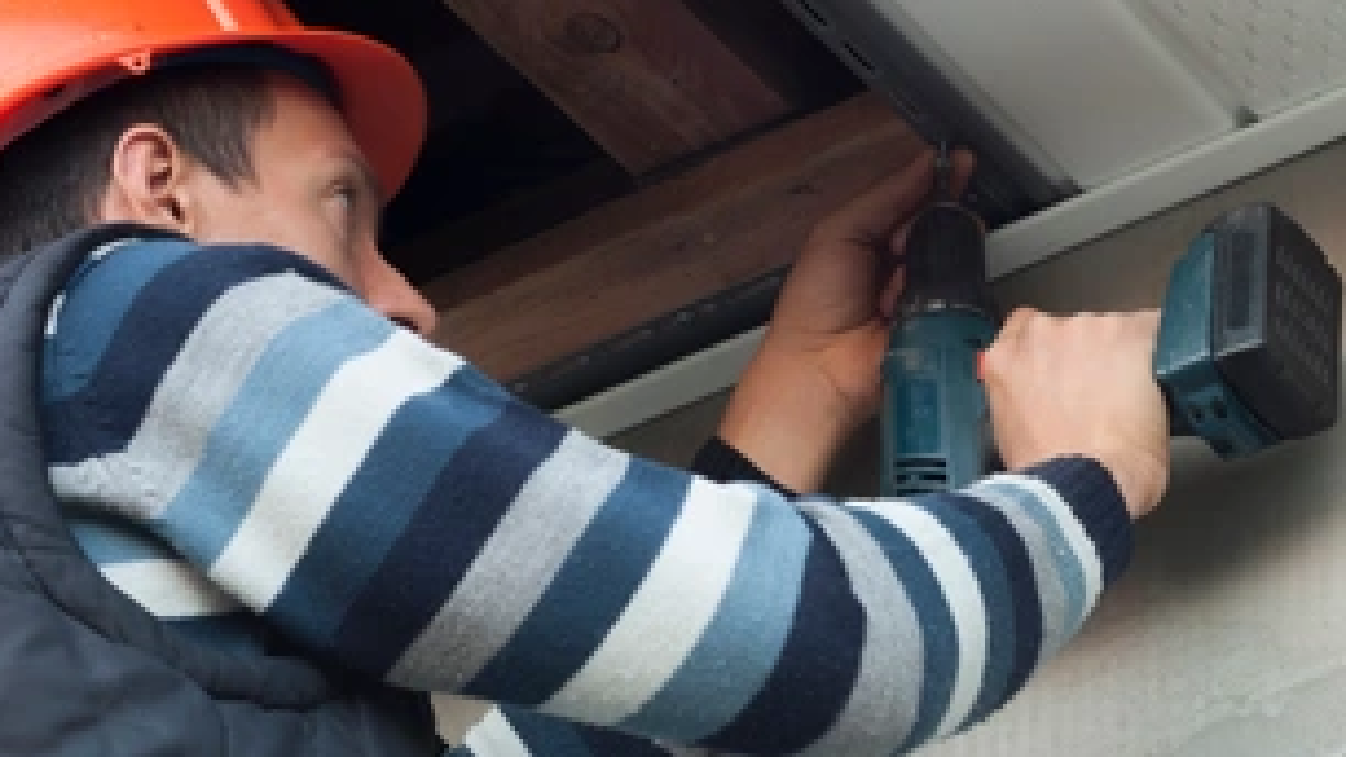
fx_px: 5495
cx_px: 783
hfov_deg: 14.0
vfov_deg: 7.9
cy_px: 70
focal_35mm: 154
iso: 100
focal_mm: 50
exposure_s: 1/3.33
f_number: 6.3
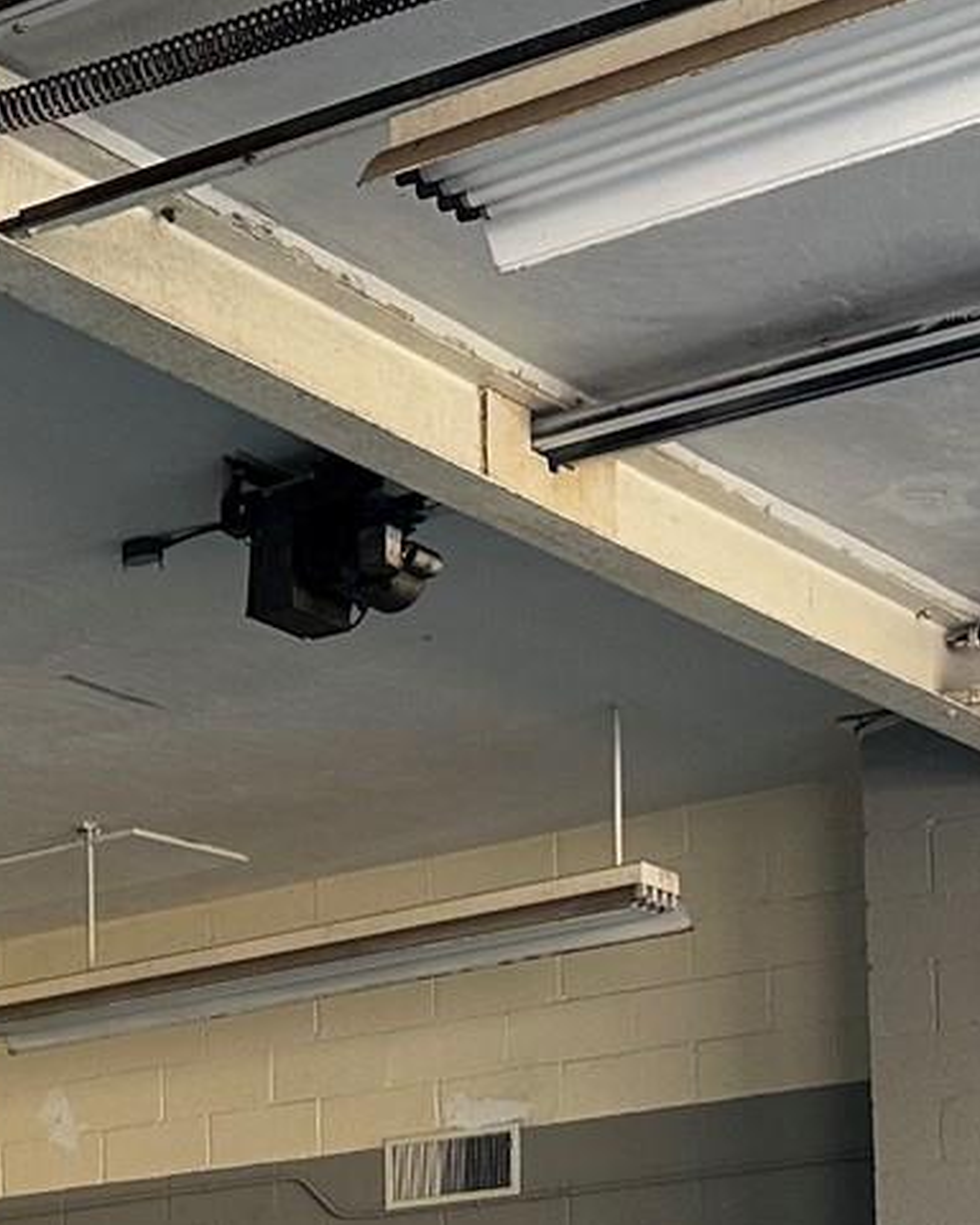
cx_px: -360
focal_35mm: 100
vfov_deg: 18.0
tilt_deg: +2.4
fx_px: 3626
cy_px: 1547
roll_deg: +0.7
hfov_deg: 14.6
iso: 125
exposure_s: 1/121
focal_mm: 6.86
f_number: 1.78
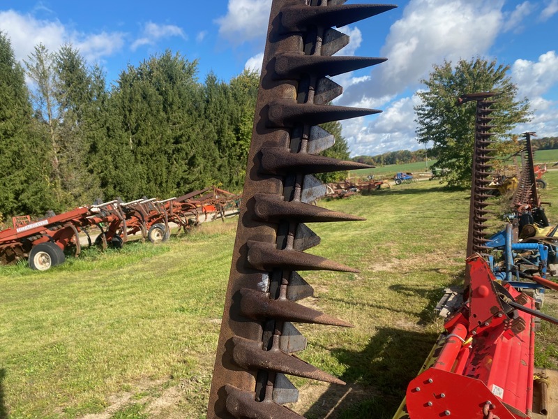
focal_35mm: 26
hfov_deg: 67.3
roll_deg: +5.2
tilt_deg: -4.9
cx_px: 279
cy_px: 210
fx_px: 419
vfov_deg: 53.1
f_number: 1.8
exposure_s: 1/1754
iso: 32
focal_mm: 4.25
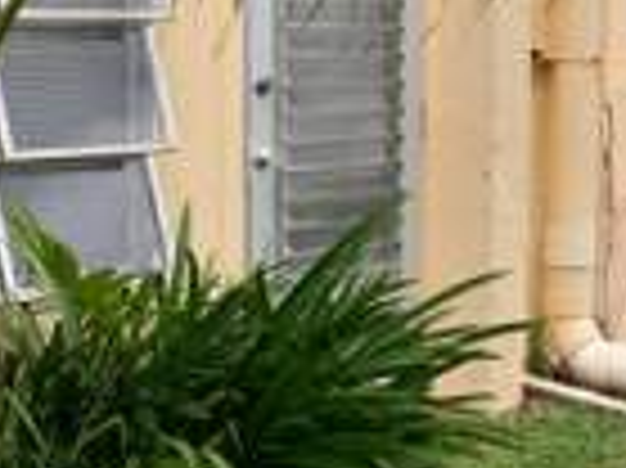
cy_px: 259
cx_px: 369
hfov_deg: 18.4
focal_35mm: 107
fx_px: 1933
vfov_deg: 13.8
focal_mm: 3.3
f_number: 2.4
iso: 25
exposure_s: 1/282
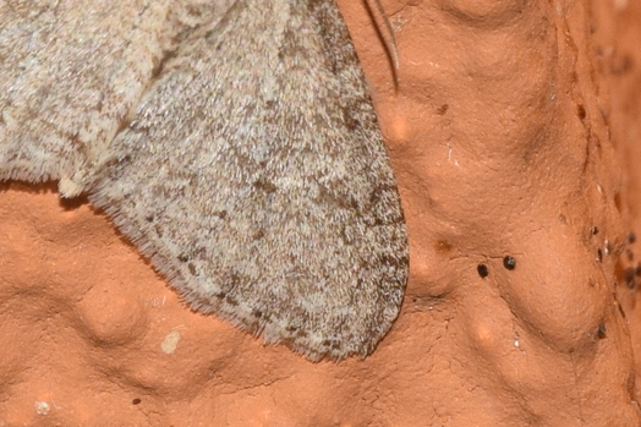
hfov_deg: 5.4
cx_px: 104
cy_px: 50
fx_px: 6853
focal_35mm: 385
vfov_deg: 3.6
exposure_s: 1/160
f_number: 16
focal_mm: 140
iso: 400
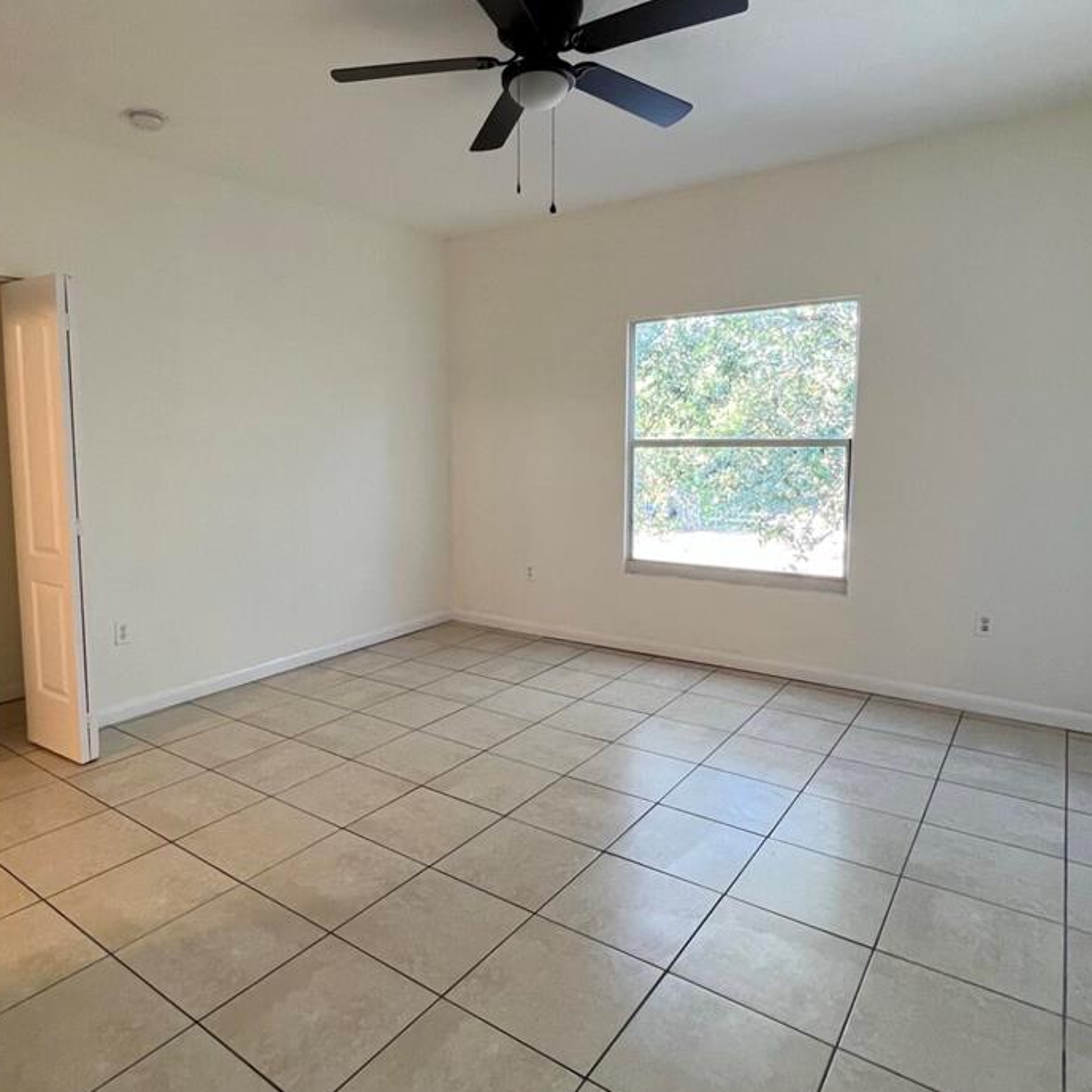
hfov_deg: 74.6
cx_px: 491
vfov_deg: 74.8
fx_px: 714
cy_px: 517
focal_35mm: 20
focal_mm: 1.57
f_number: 1.8
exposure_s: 1/120
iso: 125
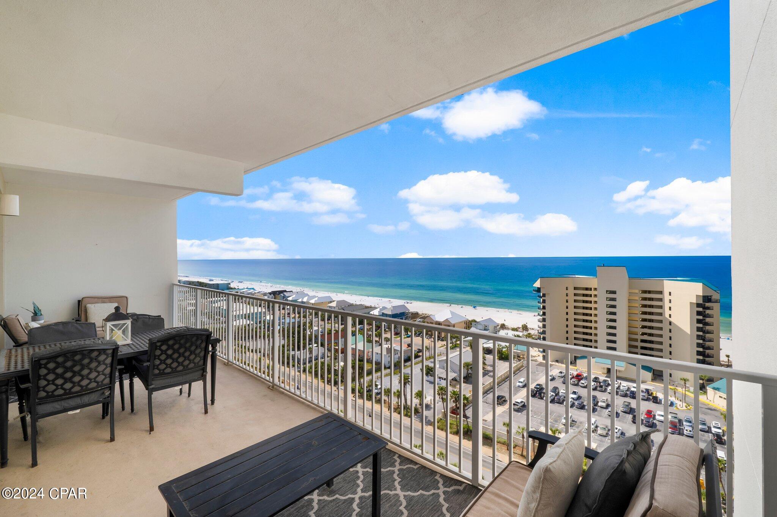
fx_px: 324
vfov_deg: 77.3
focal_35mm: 15
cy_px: 258
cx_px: 388
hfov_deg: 100.4
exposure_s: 1/160
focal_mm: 10
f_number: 9
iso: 100
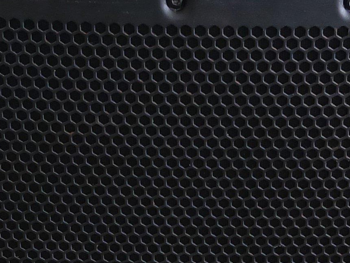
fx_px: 1244
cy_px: 359
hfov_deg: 16.0
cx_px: 199
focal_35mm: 123
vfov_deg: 11.7
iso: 50
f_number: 1.8
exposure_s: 1/50
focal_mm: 3.98
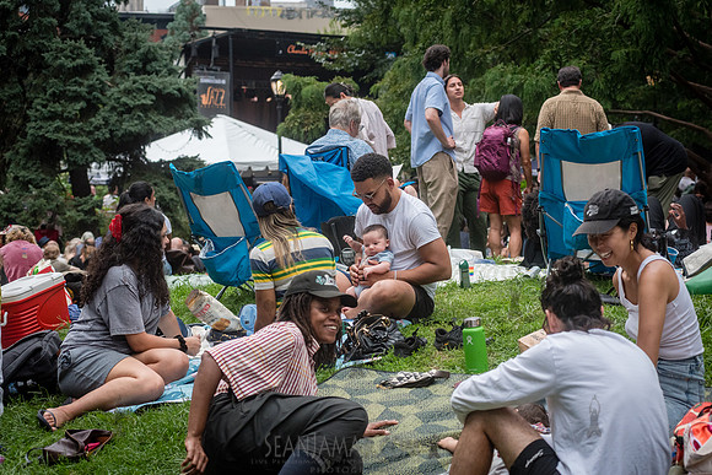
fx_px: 1583
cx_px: 356
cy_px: 238
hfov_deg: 25.4
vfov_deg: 17.1
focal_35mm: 80
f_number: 5
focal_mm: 80
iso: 2000
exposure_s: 1/1000
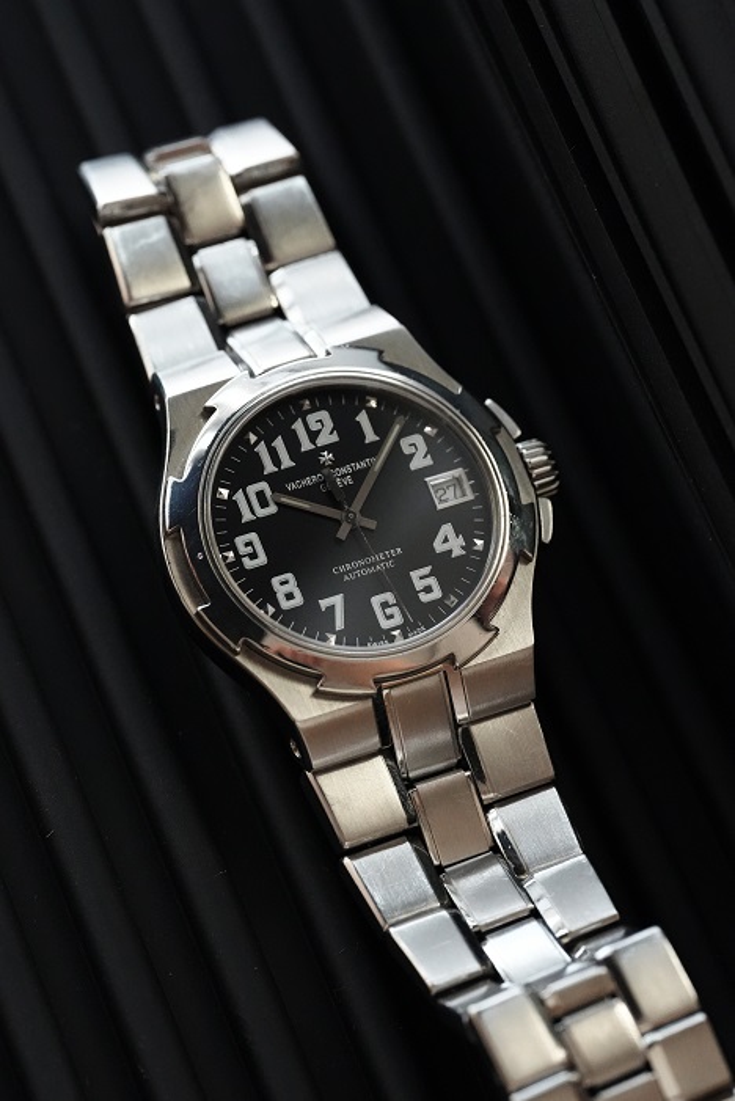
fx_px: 3212
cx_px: 368
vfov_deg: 19.4
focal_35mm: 105
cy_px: 550
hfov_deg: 13.1
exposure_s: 1/250
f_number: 5.6
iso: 12800
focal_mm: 105
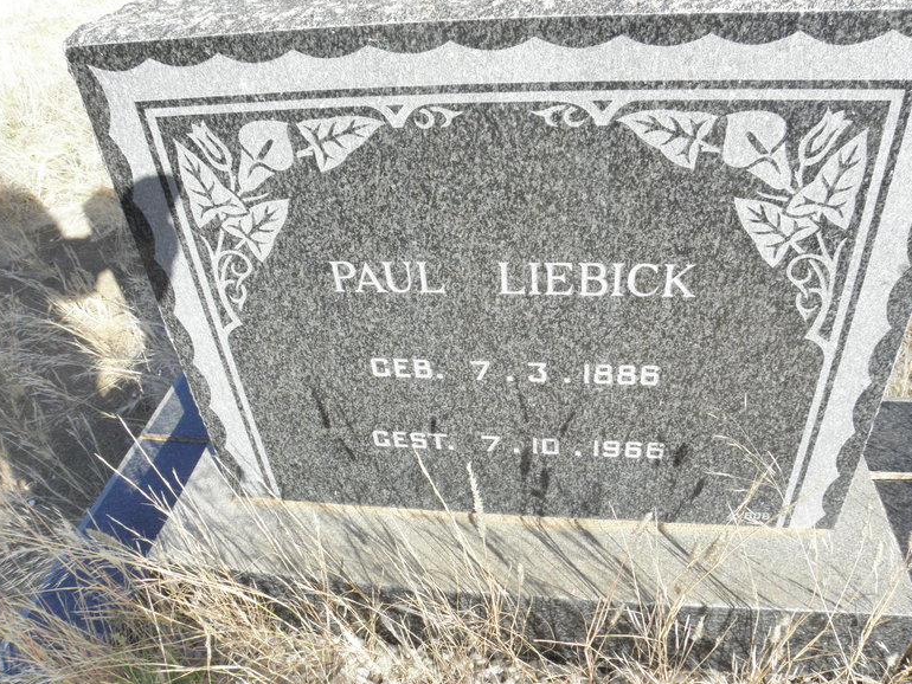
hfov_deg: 65.3
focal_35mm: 27
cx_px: 447
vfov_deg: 51.4
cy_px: 330
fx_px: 712
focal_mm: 4.6
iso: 200
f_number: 6.3
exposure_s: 1/320
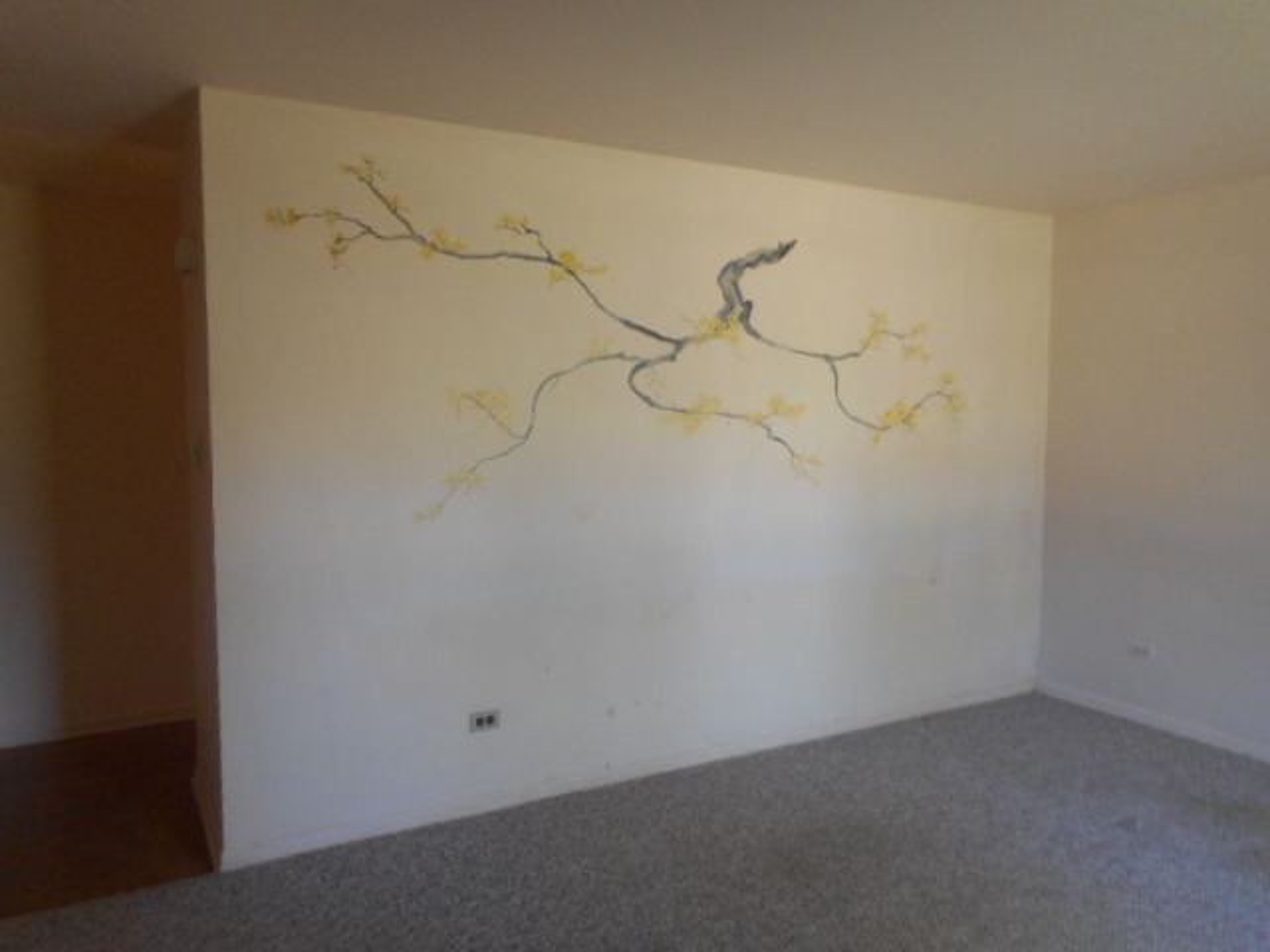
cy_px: 476
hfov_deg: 69.4
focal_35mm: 25
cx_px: 635
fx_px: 917
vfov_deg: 54.9
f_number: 3.7
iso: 200
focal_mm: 4.5
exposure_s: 1/30
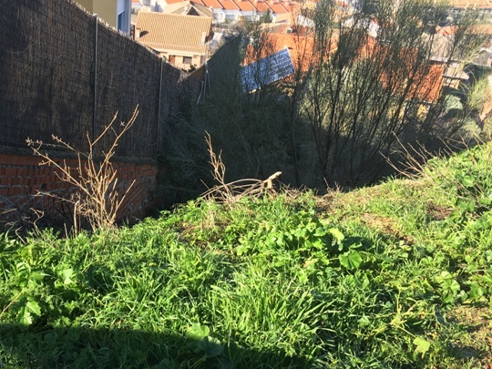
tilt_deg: -23.9
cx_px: 153
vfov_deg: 33.6
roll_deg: -3.0
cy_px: 183
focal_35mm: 43
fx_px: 611
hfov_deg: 43.1
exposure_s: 1/390
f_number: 2.2
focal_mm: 4.15
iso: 25
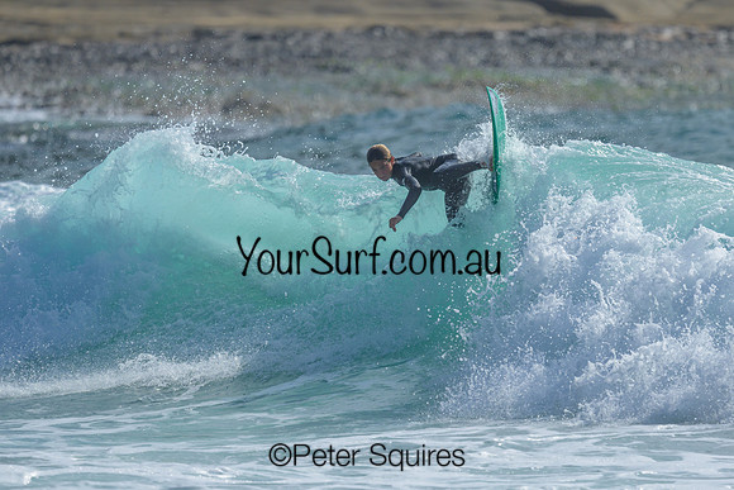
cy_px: 201
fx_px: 20431
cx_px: 460
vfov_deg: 1.4
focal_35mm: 1002
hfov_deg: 2.1
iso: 180
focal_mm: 800
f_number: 6.3
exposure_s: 1/2000
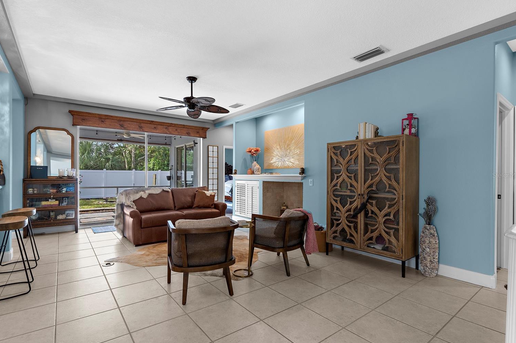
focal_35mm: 17
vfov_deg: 70.4
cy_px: 175
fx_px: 244
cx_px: 249
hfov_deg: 93.3
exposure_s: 1/8
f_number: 8
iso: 400
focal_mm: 16
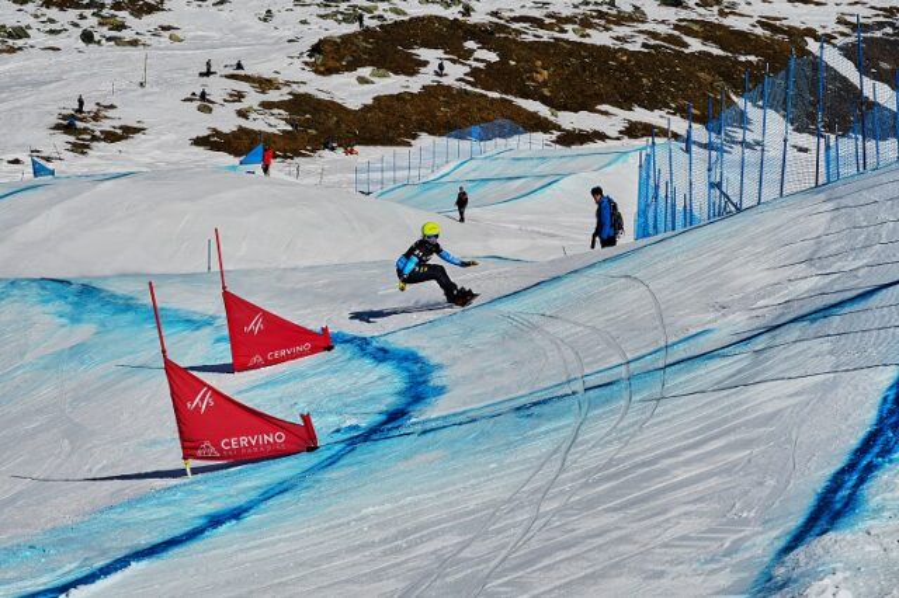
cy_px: 299
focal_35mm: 118
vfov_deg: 11.6
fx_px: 2945
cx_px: 450
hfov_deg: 17.4
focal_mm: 79
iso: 100
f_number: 9
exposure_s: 1/1000
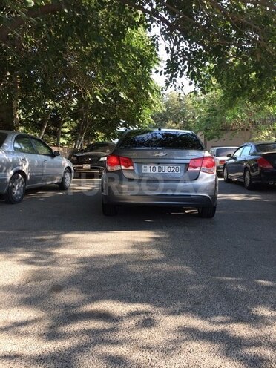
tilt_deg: -4.6
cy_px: 184
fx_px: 308
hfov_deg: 48.2
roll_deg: -0.6
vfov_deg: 61.7
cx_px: 138
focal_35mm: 29
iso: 32
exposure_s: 1/173
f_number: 2.2
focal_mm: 4.15
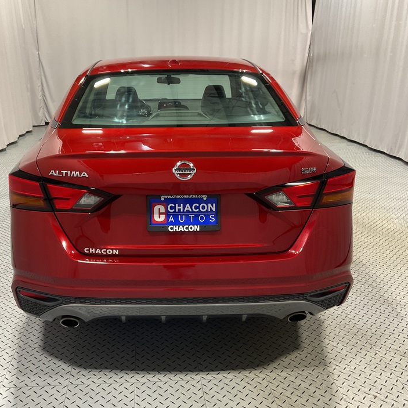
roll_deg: -0.8
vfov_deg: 47.2
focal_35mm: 35
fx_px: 467
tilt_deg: -18.2
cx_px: 165
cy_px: 208
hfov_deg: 47.0
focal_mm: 3
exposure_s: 1/60
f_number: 1.8
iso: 80
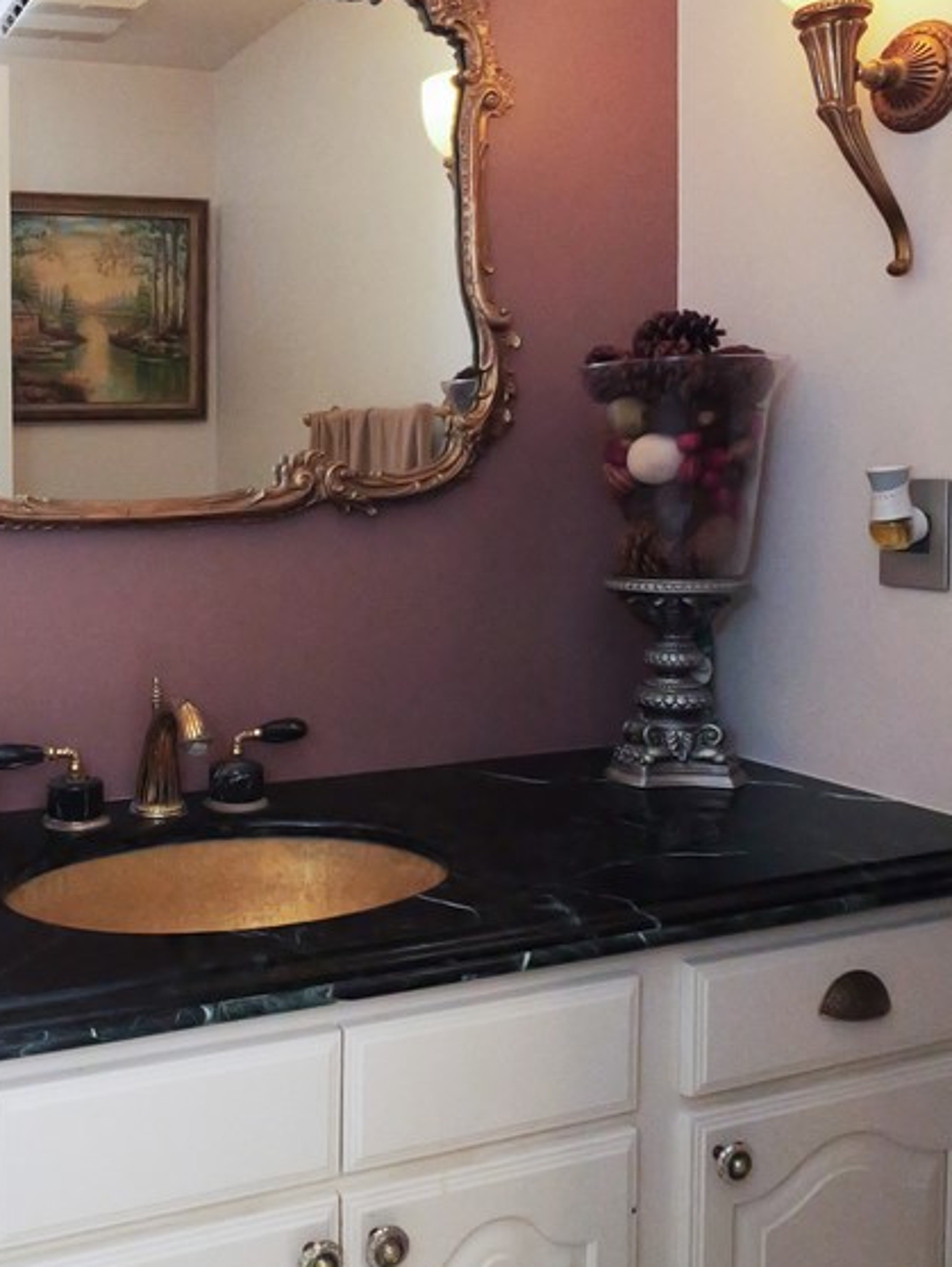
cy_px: 462
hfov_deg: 39.9
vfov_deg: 54.6
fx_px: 1209
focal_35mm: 33
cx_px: 98
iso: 4000
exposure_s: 1/250
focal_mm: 9
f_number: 8
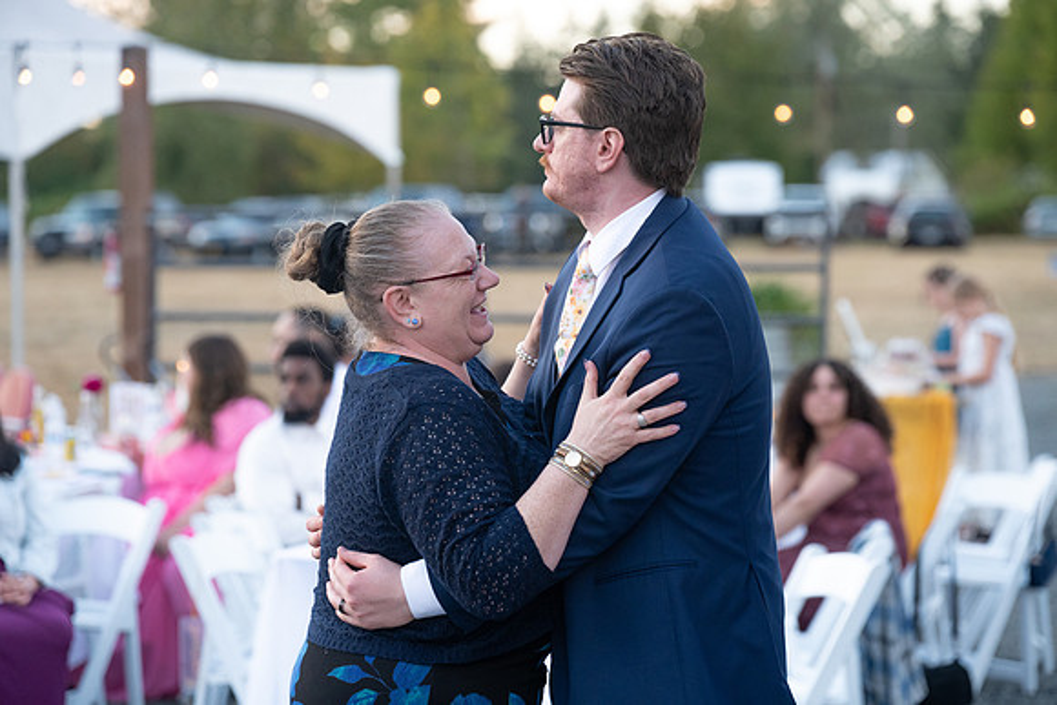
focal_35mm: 126
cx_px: 528
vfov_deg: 10.9
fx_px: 3700
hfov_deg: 16.3
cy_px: 352
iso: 2000
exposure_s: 1/500
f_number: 4
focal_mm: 126
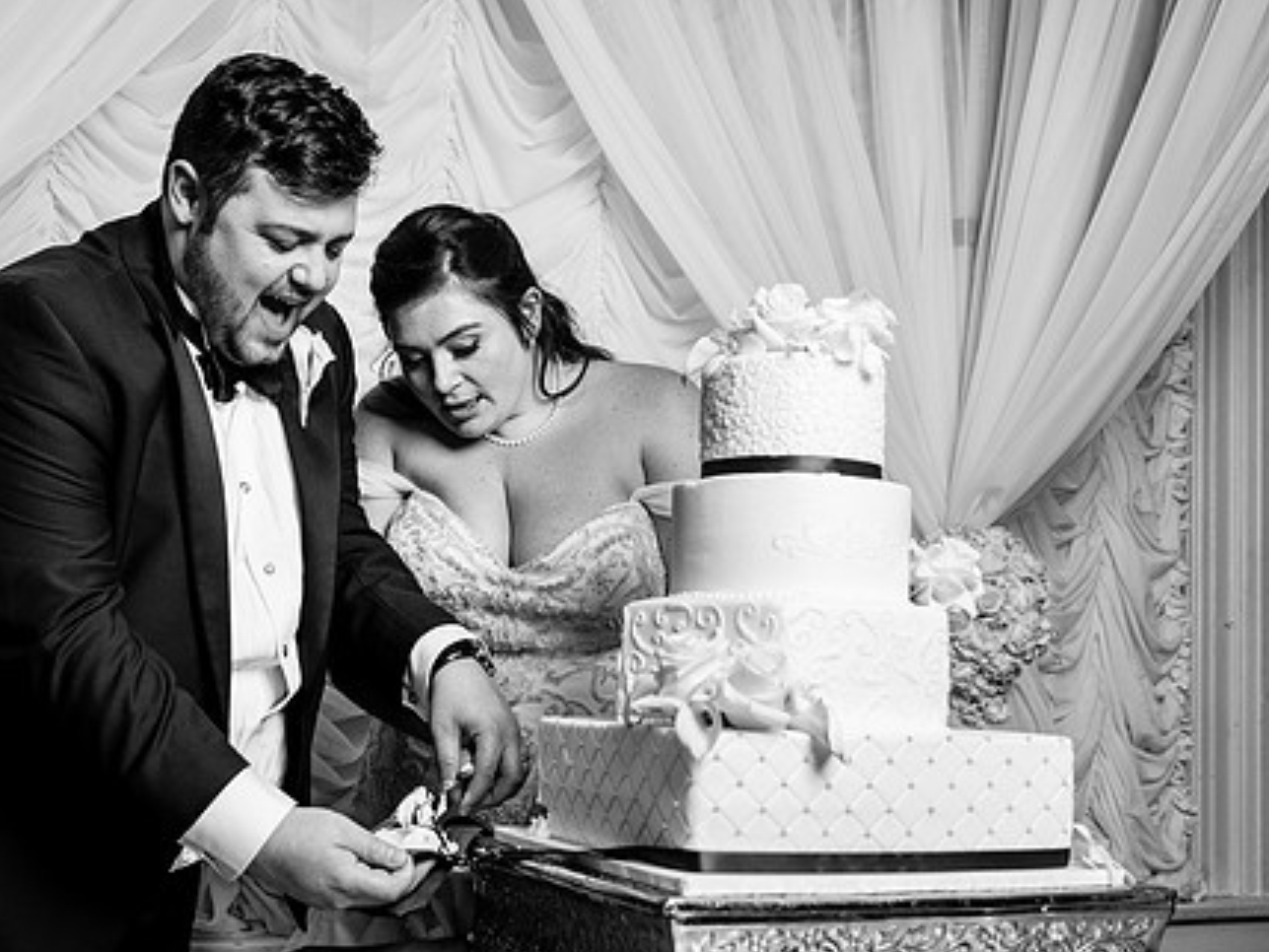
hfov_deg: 42.8
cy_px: 495
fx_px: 1613
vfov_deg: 32.9
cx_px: 544
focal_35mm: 44
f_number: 4
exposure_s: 1/200
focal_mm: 31
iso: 1250
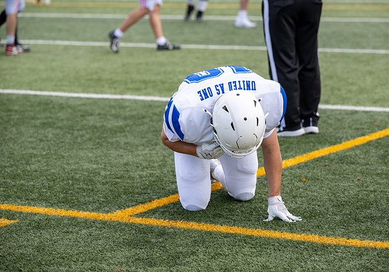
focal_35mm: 136
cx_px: 214
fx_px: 1487
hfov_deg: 14.9
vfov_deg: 10.5
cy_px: 129
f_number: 4
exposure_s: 1/800
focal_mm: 125
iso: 200
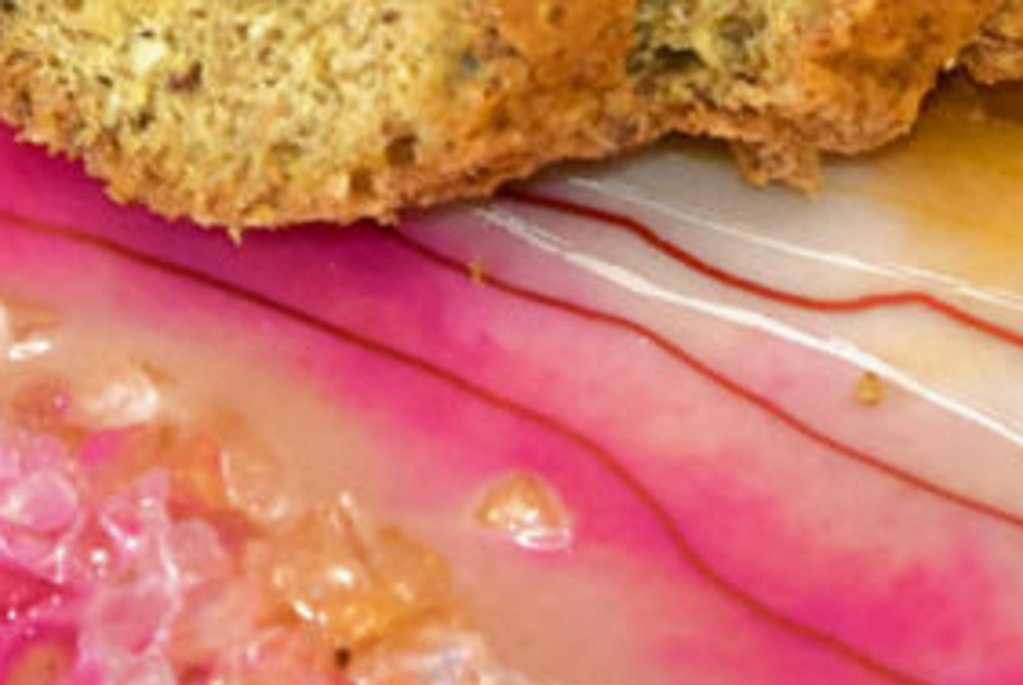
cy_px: -452
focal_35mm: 439
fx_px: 12478
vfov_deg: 3.1
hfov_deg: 4.7
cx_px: 612
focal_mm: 55
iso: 720
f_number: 7.1
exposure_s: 1/200
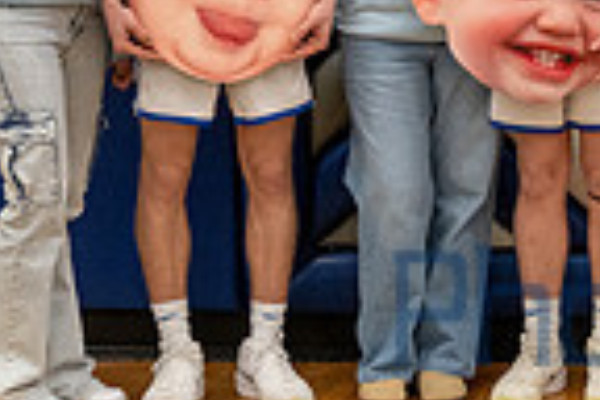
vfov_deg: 7.7
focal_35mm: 177
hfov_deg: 11.1
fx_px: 2950
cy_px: -32
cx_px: 926
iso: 2500
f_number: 3.5
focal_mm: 39
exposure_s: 1/400
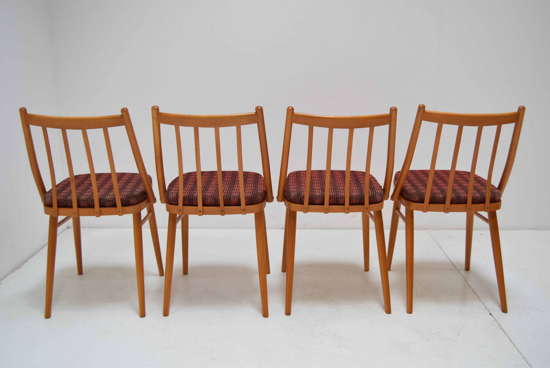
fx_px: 527
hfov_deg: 55.1
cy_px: 184
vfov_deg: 38.4
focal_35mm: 34
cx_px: 275
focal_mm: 23
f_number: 4.5
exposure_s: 1/80
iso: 1600
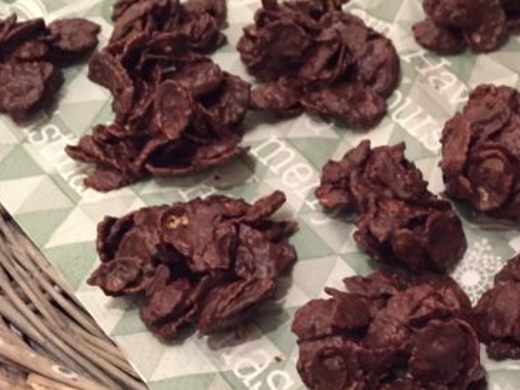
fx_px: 917
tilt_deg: -49.1
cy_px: 246
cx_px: 429
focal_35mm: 61
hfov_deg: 30.8
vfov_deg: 24.0
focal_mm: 4.15
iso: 1250
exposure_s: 1/17
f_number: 2.2
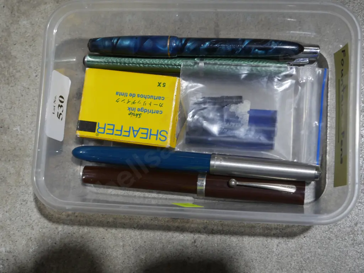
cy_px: 136
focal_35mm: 56
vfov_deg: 26.1
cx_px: 182
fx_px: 589
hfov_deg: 34.3
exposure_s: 1/60
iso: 500
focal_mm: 28
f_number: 5.3
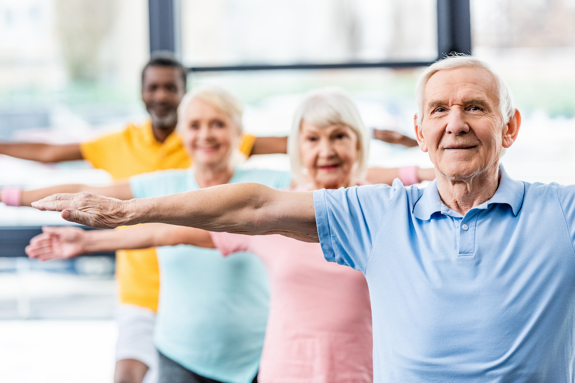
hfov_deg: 16.4
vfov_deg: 11.0
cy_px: 192
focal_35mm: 125
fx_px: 1997
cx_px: 288
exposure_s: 1/200
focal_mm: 125
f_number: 3.2
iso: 500
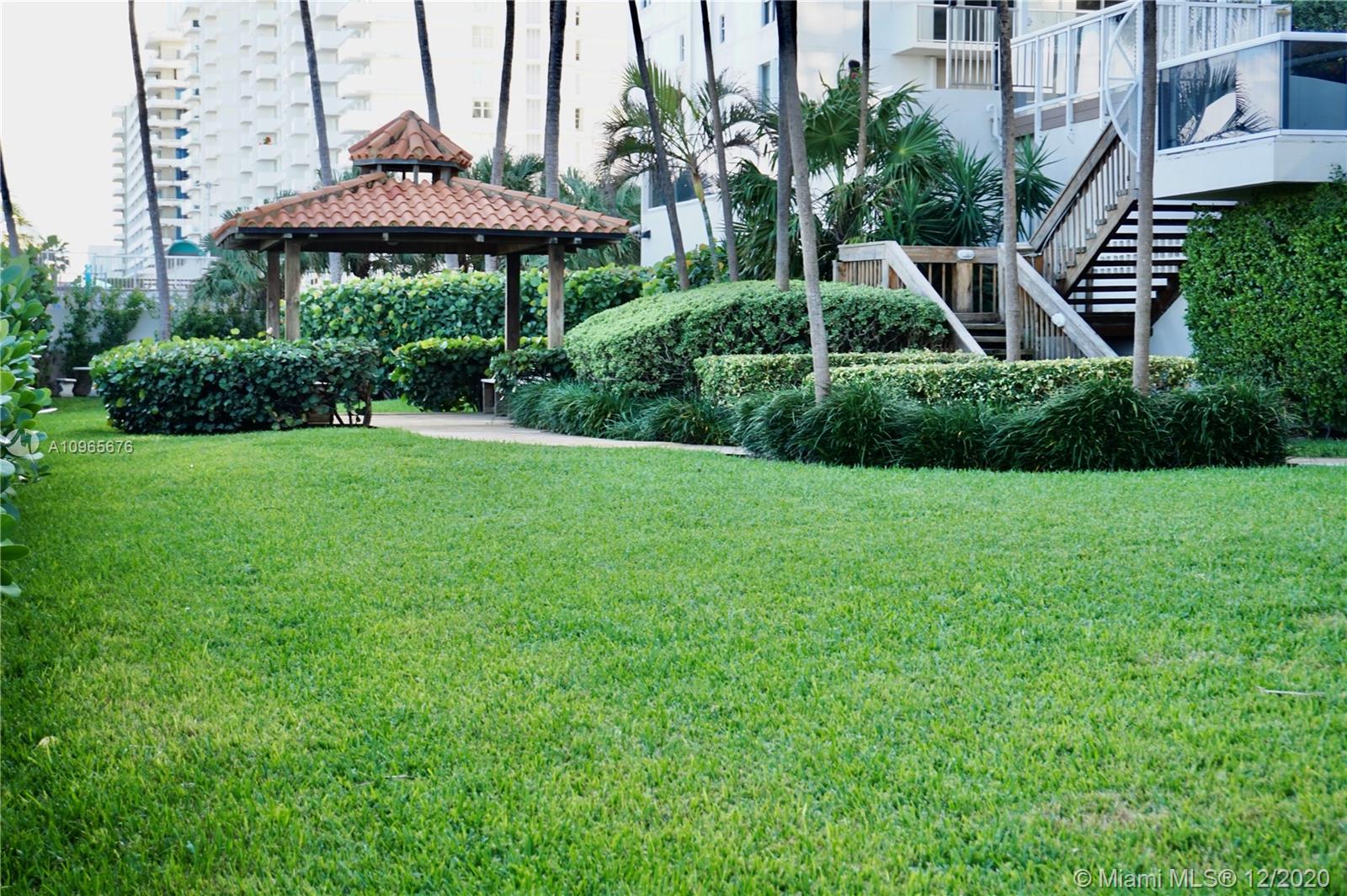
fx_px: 2243
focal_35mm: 60
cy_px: 448
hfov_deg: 33.4
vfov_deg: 22.6
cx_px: 674
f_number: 5.6
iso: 100
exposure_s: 1/80
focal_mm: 40
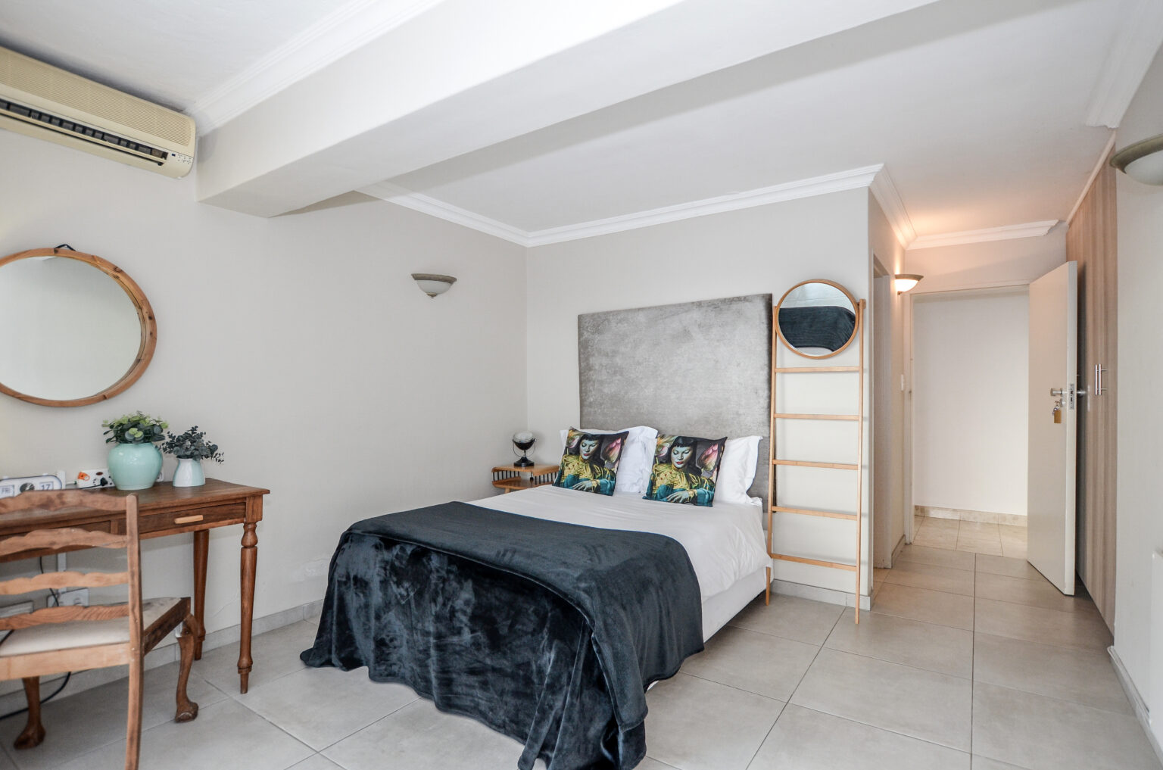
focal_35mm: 18
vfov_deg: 67.1
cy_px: 385
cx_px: 582
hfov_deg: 90.1
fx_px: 580
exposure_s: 1/60
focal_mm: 12
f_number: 4
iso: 500
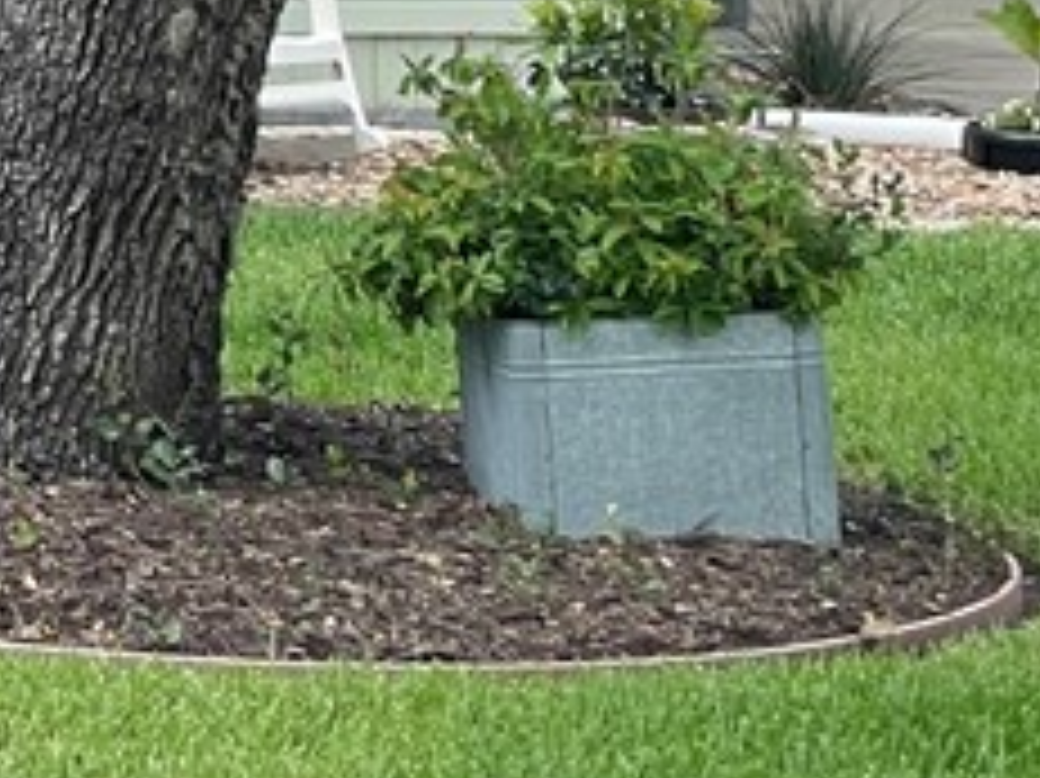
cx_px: -608
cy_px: -738
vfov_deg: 6.3
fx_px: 6937
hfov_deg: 8.4
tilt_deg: +3.9
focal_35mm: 231
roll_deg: -0.2
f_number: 2
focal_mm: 6
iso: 25
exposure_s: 1/1410
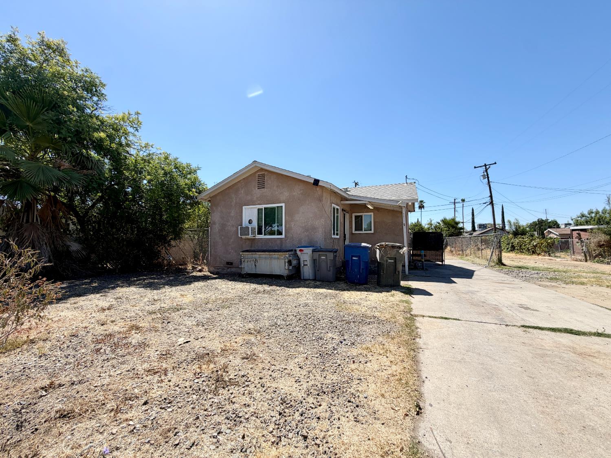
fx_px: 247
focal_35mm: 14
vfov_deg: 85.7
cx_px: 306
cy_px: 229
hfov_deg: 102.1
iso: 20
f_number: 2.2
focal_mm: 2.22
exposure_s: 1/841
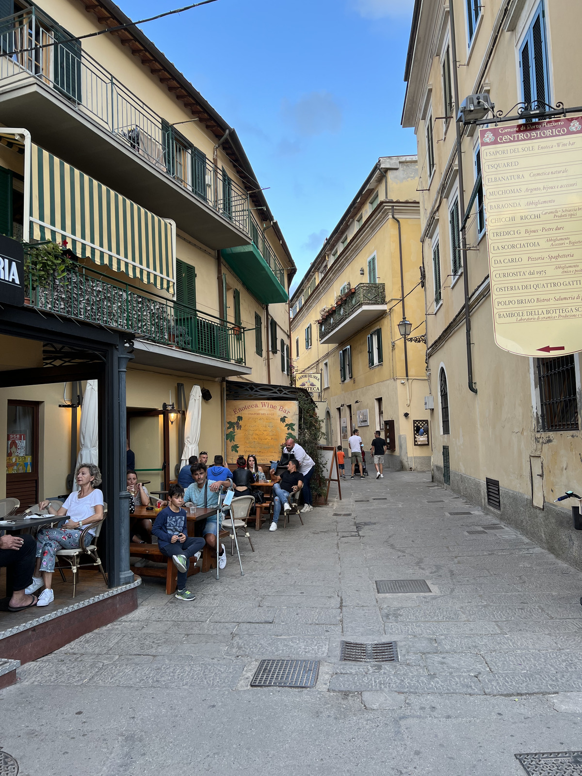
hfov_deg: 53.1
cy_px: 388
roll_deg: +2.4
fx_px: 583
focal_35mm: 26
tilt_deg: +5.3
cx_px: 291
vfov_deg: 67.3
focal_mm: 5.7
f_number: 1.5
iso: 40
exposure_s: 1/190
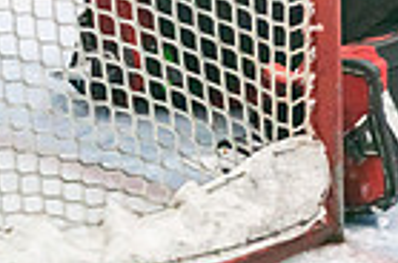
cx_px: 758
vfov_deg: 4.0
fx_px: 3750
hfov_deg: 5.9
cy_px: -192
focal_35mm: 340
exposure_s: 1/1250
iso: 3200
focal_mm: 74
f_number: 2.8
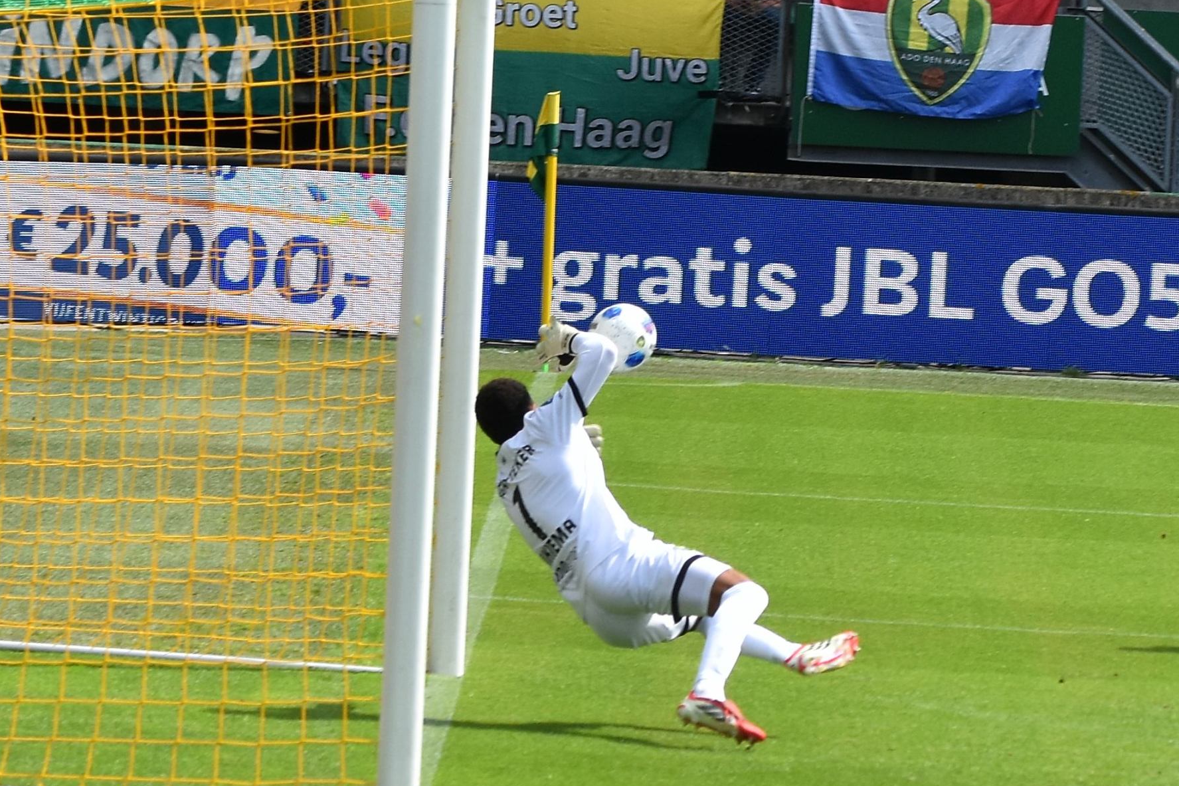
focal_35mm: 159
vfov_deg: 8.6
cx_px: 604
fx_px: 5206
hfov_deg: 12.9
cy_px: 391
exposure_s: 1/1000
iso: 280
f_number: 4
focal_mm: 98
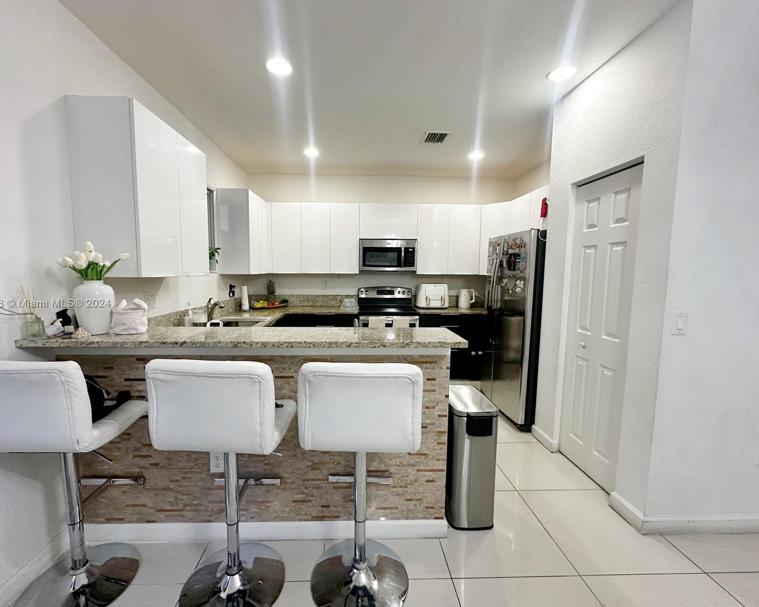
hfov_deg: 96.7
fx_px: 337
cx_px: 360
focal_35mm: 15
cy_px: 304
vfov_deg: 84.0
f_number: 2.2
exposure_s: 1/60
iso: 200
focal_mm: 2.22
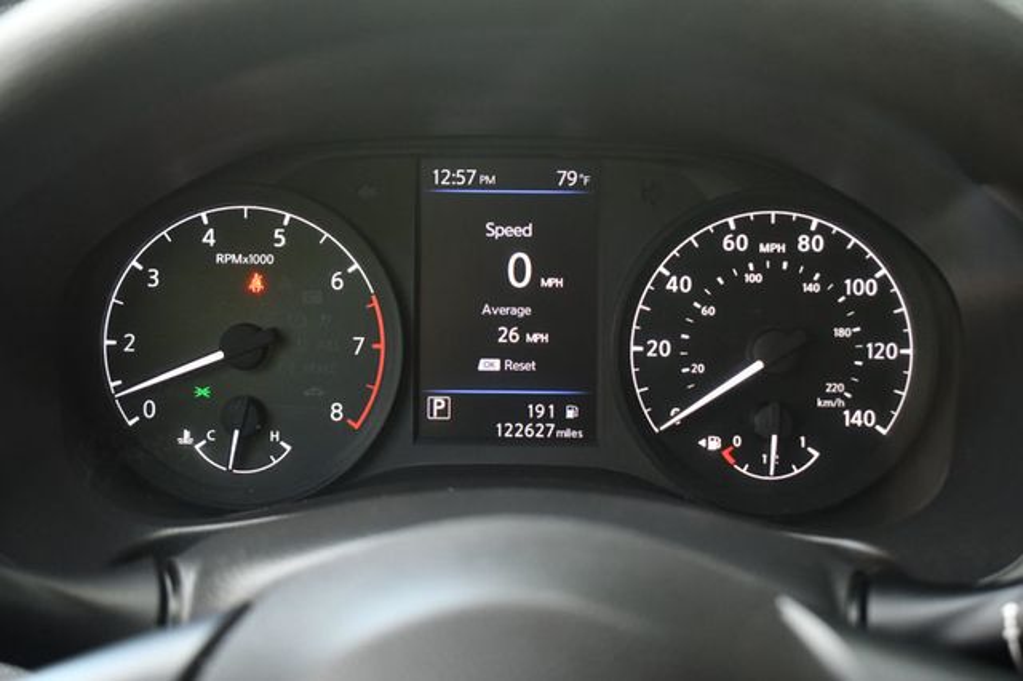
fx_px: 1704
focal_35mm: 60
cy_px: 340
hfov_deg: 33.4
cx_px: 512
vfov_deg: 22.6
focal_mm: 40
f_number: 5
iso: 1400
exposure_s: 1/125
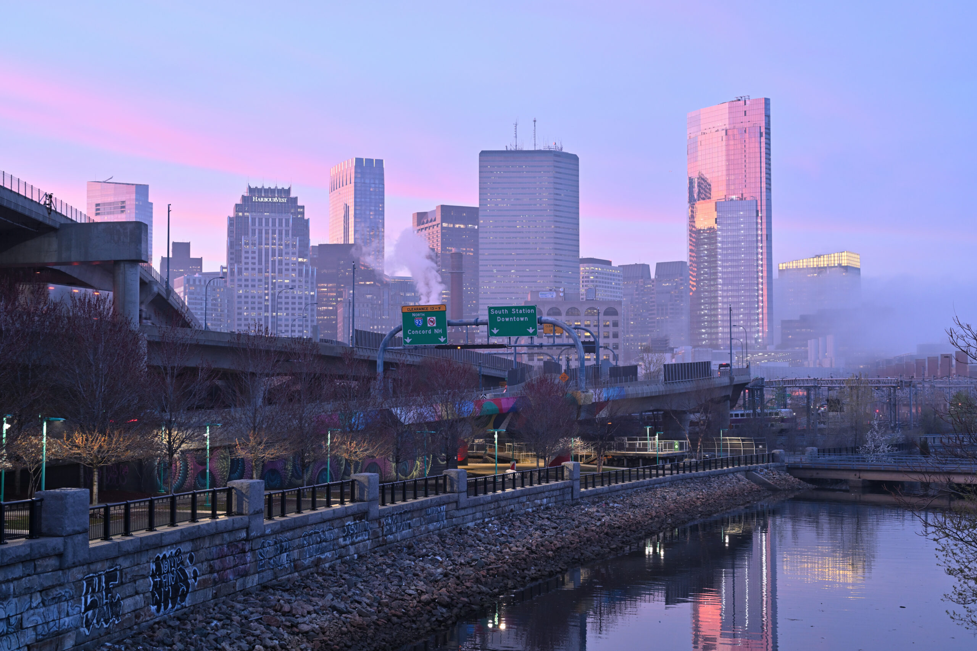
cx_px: 488
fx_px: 1357
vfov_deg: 27.0
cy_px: 326
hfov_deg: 39.6
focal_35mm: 50
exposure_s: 1/25
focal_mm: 50
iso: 500
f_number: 4
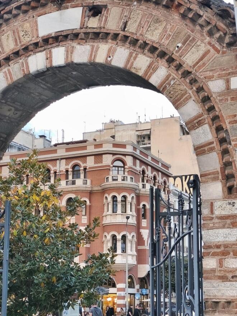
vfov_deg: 30.3
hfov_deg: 22.9
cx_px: 118
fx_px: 584
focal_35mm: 64
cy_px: 158
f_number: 1.65
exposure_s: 1/50
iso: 320
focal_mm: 6.14
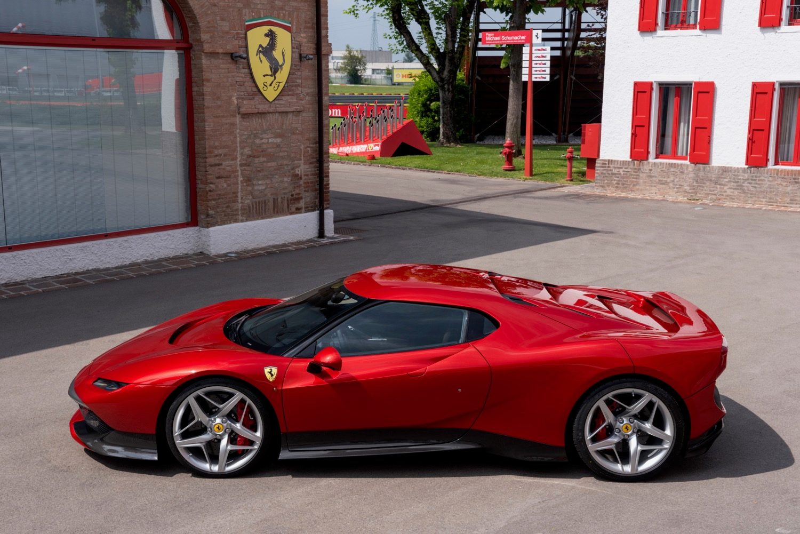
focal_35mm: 50
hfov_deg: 39.6
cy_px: 267
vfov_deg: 27.0
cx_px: 400
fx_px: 1111
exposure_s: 1/80
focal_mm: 50
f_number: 11
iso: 200
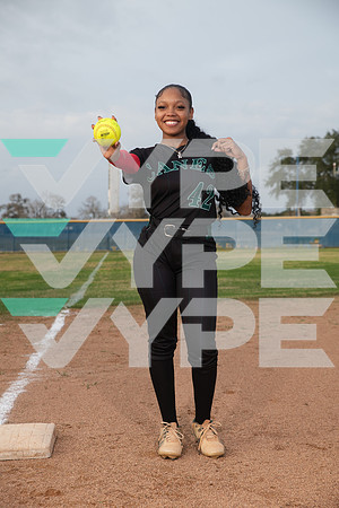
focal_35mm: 65
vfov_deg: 31.0
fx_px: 918
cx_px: 170
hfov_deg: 20.9
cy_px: 254
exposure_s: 1/400
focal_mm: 65
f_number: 6.3
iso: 200
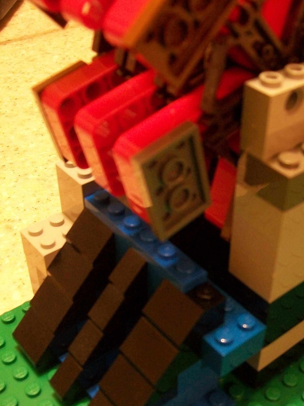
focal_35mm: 47
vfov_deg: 40.2
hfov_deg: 30.7
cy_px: 250
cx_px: 197
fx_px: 550
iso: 240
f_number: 2.7
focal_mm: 6
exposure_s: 1/8
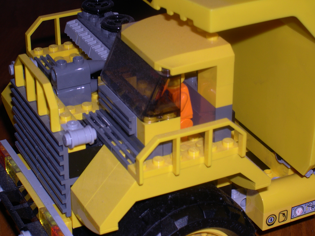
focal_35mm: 114
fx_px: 1037
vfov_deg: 13.0
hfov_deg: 17.3
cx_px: 158
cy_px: 118
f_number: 13.4
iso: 100
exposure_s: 1/60
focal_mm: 24
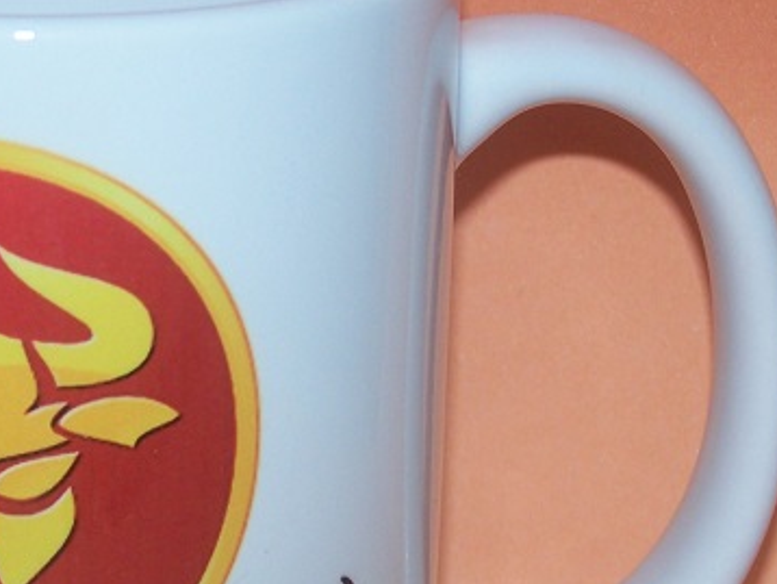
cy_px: 460
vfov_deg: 8.6
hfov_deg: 11.5
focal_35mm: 172
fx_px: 3863
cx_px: 204
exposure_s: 1/80
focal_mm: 12.4
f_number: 3.2
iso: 80
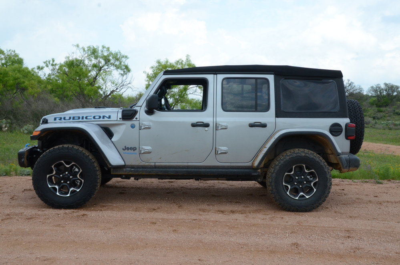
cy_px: 132
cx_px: 200
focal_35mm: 39
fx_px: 433
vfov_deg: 34.1
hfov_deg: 49.6
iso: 1250
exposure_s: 1/640
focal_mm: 26
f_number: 13
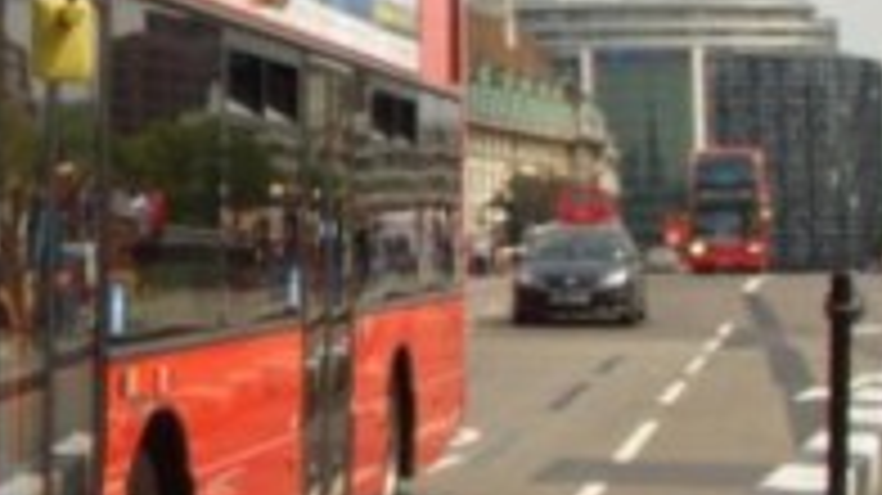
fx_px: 3039
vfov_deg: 9.3
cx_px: -205
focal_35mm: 130
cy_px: 61
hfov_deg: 15.8
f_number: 7.4
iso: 50
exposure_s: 1/161
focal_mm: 7.8
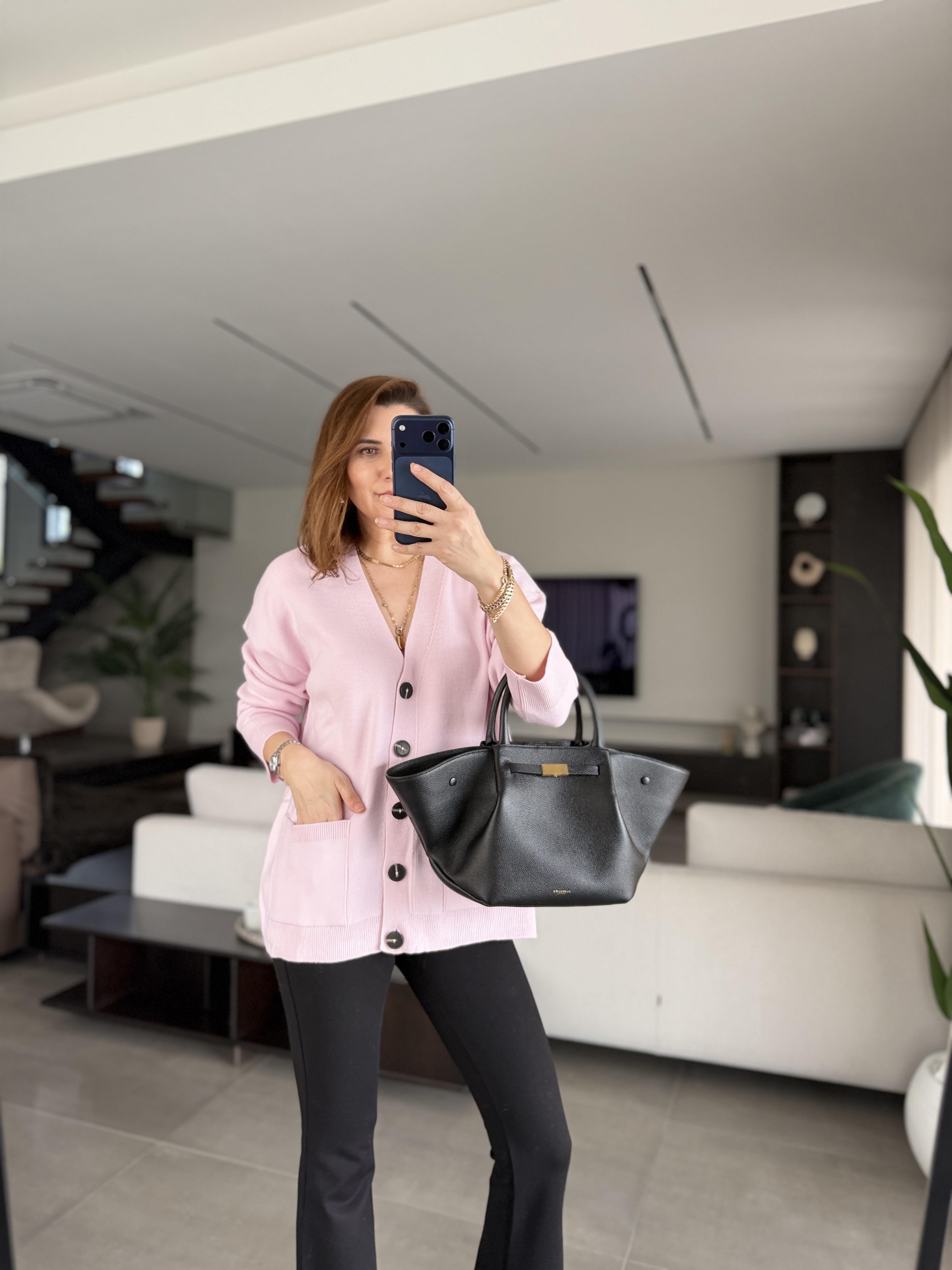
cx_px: 476
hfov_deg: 56.8
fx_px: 880
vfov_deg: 71.6
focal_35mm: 24
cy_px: 635
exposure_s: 1/67
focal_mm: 6.76
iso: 200
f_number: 1.78
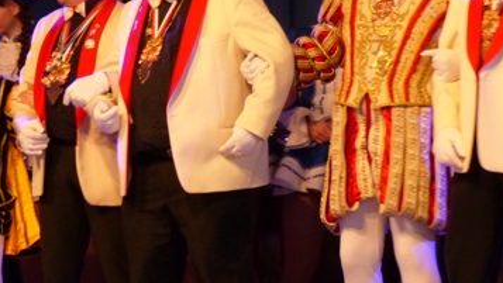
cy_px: 100
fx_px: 3388
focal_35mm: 254
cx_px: 101
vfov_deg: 4.8
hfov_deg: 8.5
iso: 400
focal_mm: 18.7
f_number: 2.8
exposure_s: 1/50
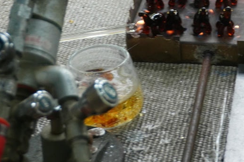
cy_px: -9
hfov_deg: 17.4
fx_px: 780
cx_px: 234
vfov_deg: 11.7
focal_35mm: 115
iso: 640
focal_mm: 33
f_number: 5
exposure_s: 1/50
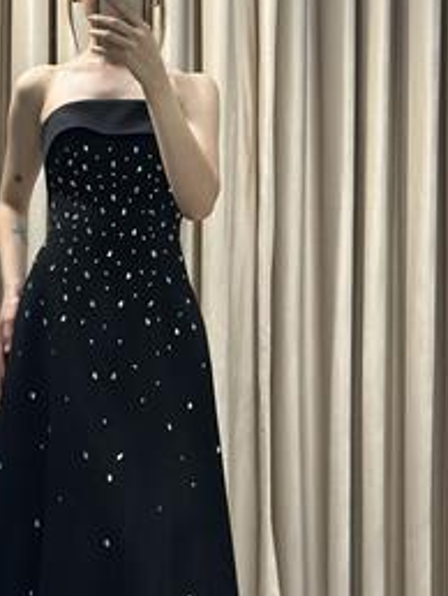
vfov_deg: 19.8
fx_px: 1706
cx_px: 143
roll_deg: -1.4
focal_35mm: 99
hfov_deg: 14.9
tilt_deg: -22.5
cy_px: 308
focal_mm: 6.86
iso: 80
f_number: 1.78
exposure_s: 1/260
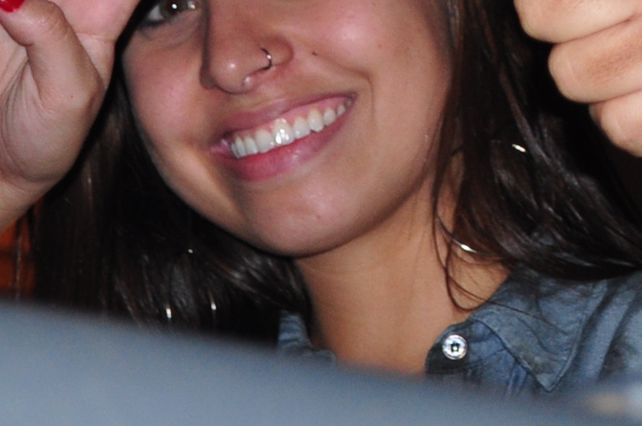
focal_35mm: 283
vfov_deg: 4.8
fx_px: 5040
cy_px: -456
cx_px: 1106
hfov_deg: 7.1
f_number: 5.3
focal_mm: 44
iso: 500
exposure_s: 1/60
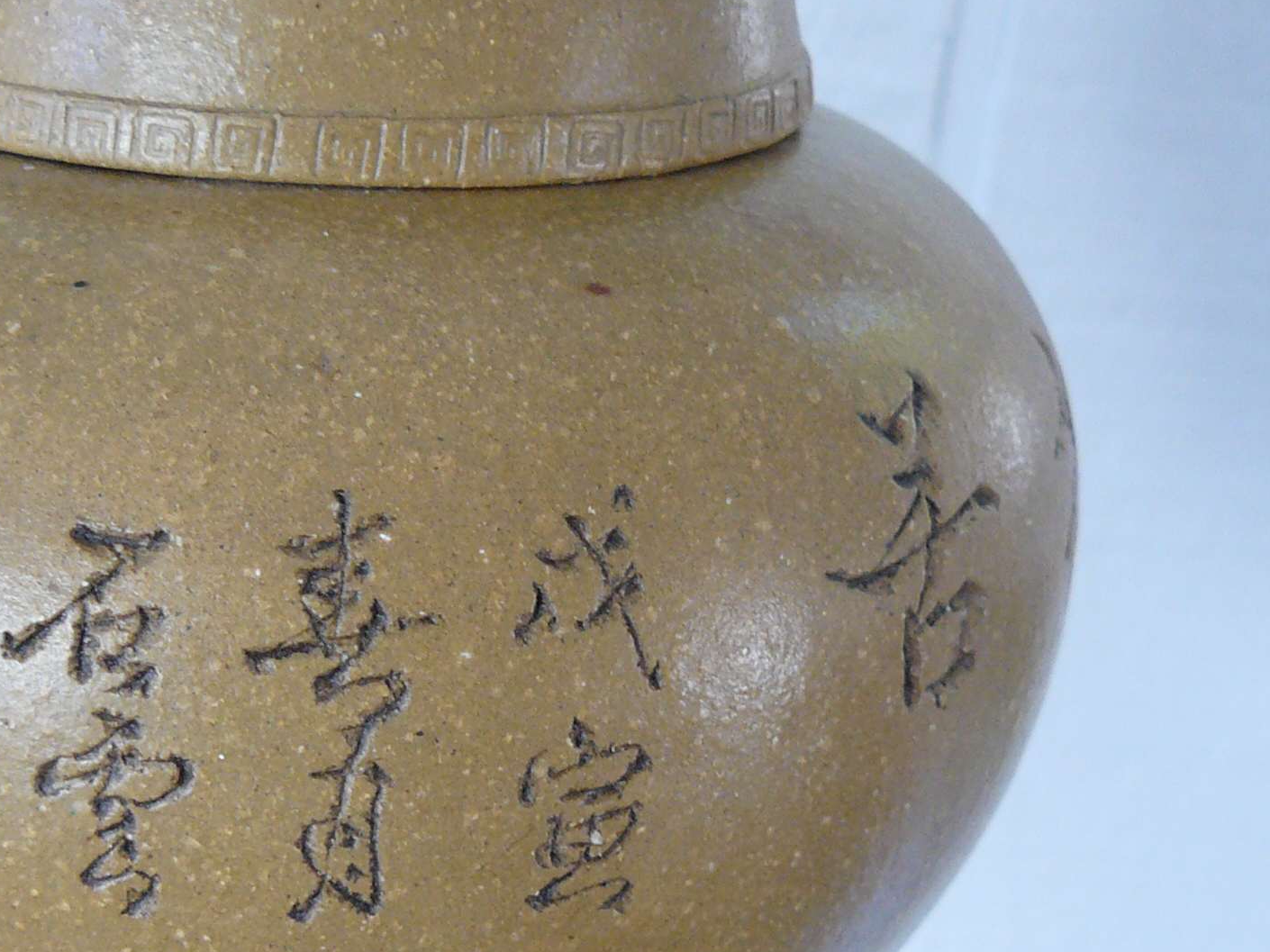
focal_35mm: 77
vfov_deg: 19.0
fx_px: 2825
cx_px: 365
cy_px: 686
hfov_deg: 25.1
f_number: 2.8
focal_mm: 6
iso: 160
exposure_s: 1/30
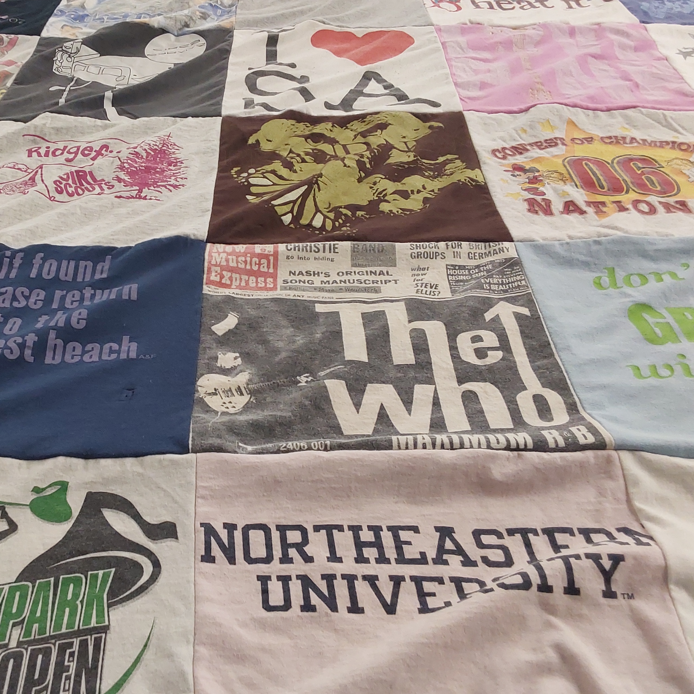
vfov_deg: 42.8
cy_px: 341
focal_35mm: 39
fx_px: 885
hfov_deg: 41.8
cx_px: 192
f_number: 1.9
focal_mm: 2.91
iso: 100
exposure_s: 1/60
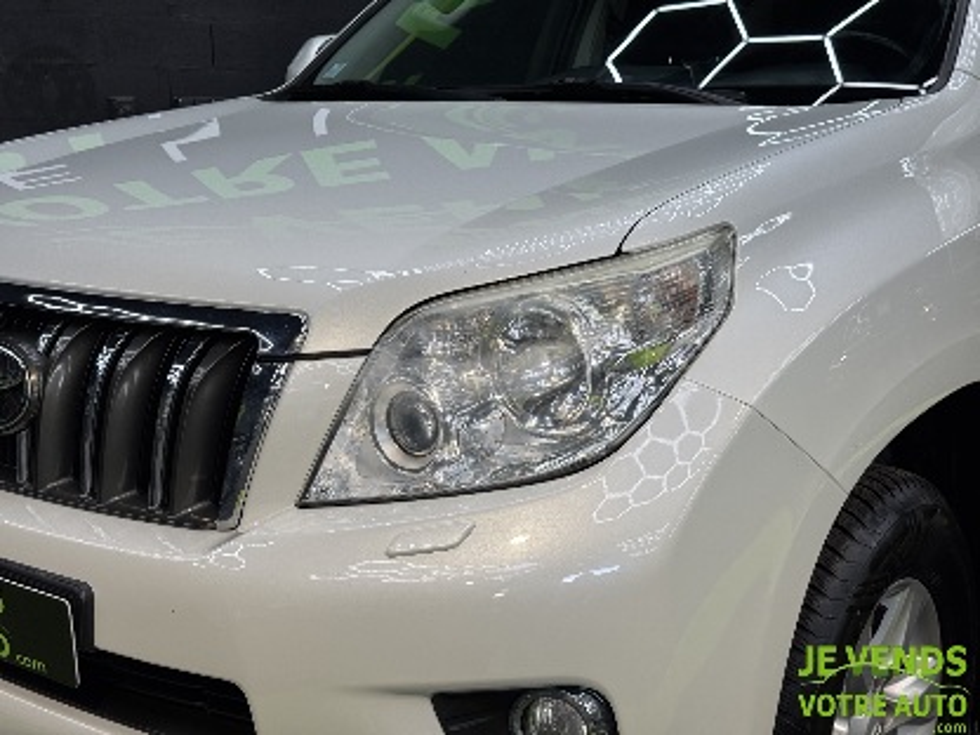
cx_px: 490
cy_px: 368
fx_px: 1359
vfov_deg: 30.3
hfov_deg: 39.7
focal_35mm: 48
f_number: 1.78
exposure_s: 1/121
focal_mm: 6.76
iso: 50
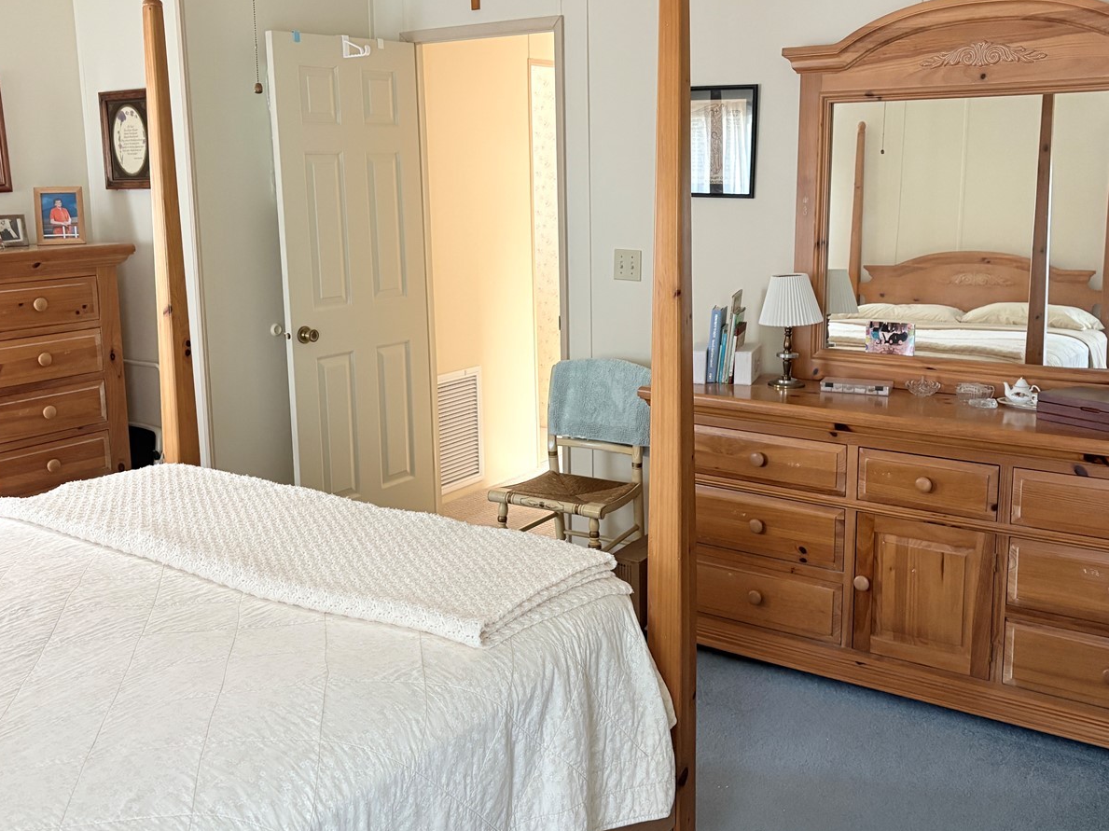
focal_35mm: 35
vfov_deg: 40.5
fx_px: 1121
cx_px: 542
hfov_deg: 52.6
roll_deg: +1.4
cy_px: 341
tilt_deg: -8.6
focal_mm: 5.96
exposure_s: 1/60
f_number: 1.6
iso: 250
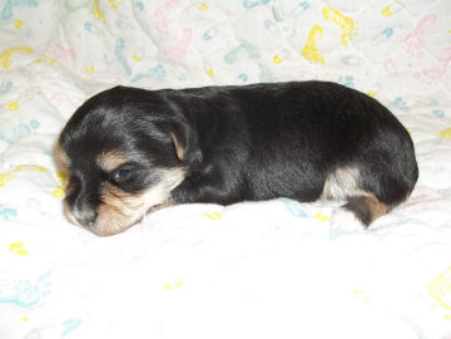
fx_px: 430
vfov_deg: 42.9
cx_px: 226
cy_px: 170
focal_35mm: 33
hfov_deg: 55.4
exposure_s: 1/30
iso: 64
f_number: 3.3
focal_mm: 5.9
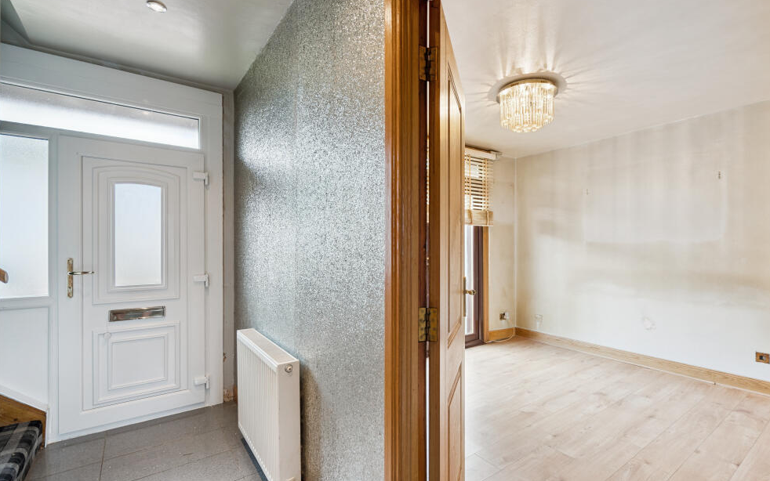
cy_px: 250
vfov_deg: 68.0
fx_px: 357
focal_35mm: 17
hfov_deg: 94.3
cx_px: 399
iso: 500
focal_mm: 16
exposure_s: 1/100
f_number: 4
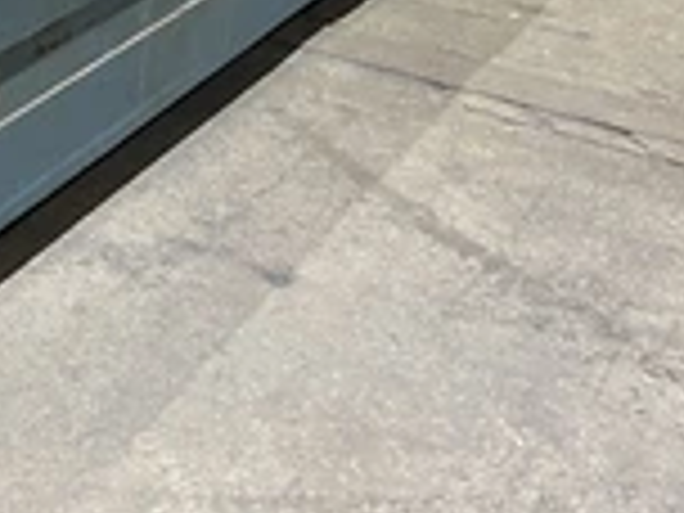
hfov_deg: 27.5
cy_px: -63
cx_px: -18
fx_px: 1304
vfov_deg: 21.1
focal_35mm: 66
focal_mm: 5.1
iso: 200
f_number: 1.6
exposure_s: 1/60
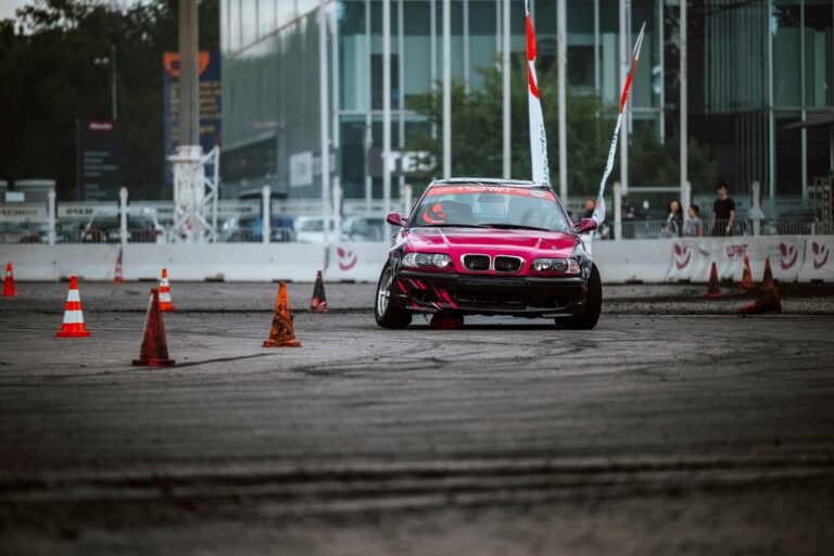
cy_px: 278
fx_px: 4517
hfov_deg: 10.5
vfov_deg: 7.0
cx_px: 417
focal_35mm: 195
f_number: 2.8
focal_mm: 195
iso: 500
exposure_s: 1/3200
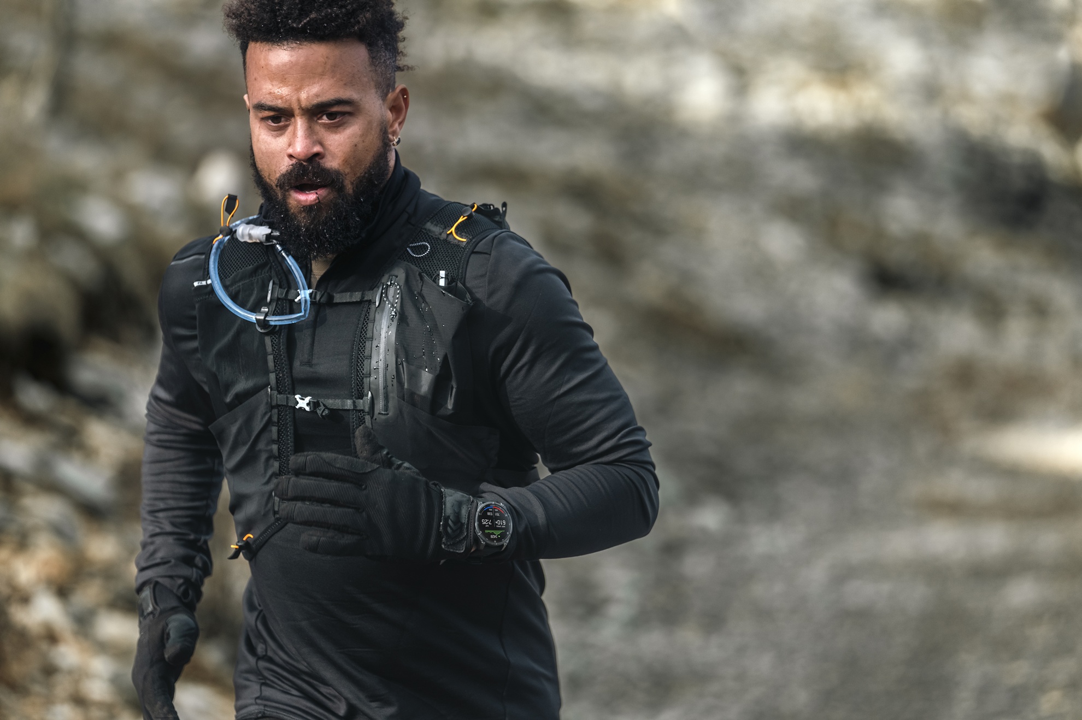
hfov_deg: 12.4
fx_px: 4987
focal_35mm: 166
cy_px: 360
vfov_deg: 8.3
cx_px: 541
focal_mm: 166
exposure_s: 1/1500
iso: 560
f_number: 3.4
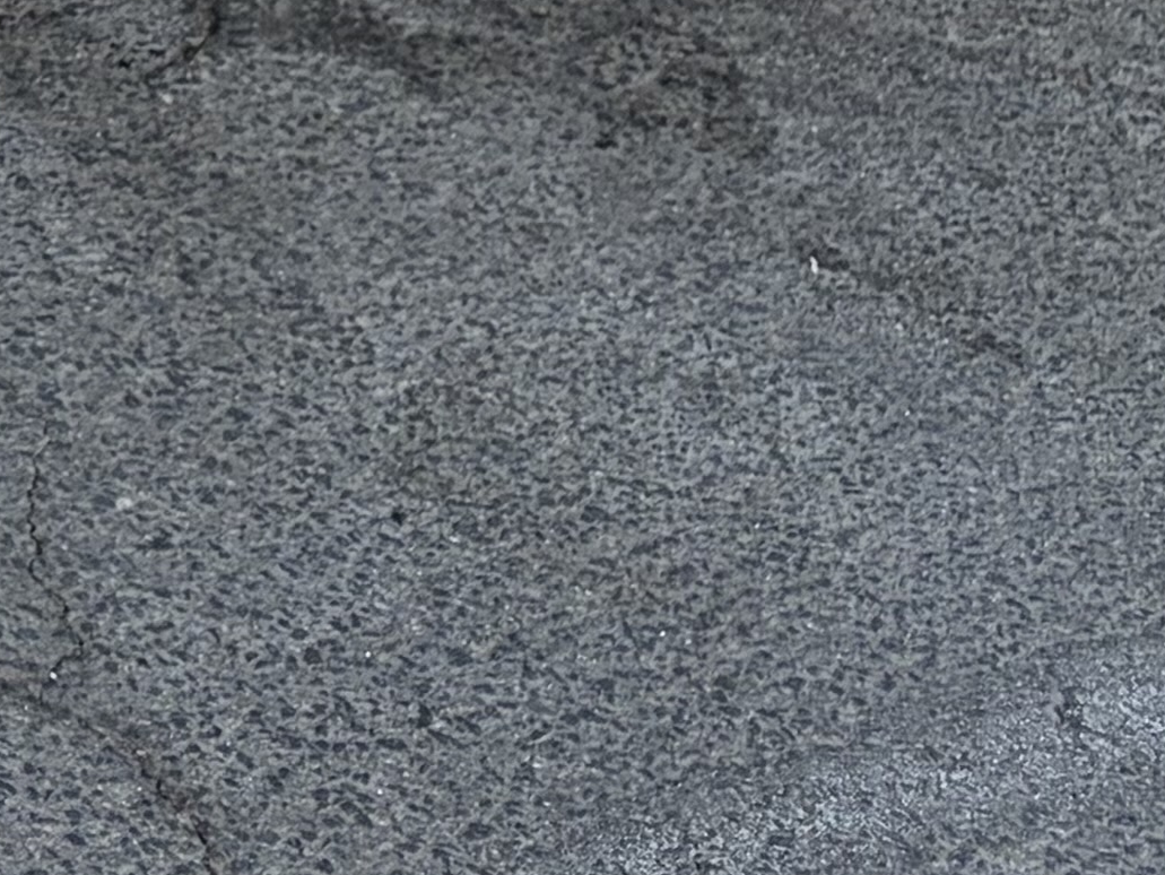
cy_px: -937
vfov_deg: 9.6
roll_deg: -0.5
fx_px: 4848
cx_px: -1142
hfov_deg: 12.2
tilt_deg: -14.5
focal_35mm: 144
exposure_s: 1/462
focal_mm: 5.96
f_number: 1.6
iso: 50
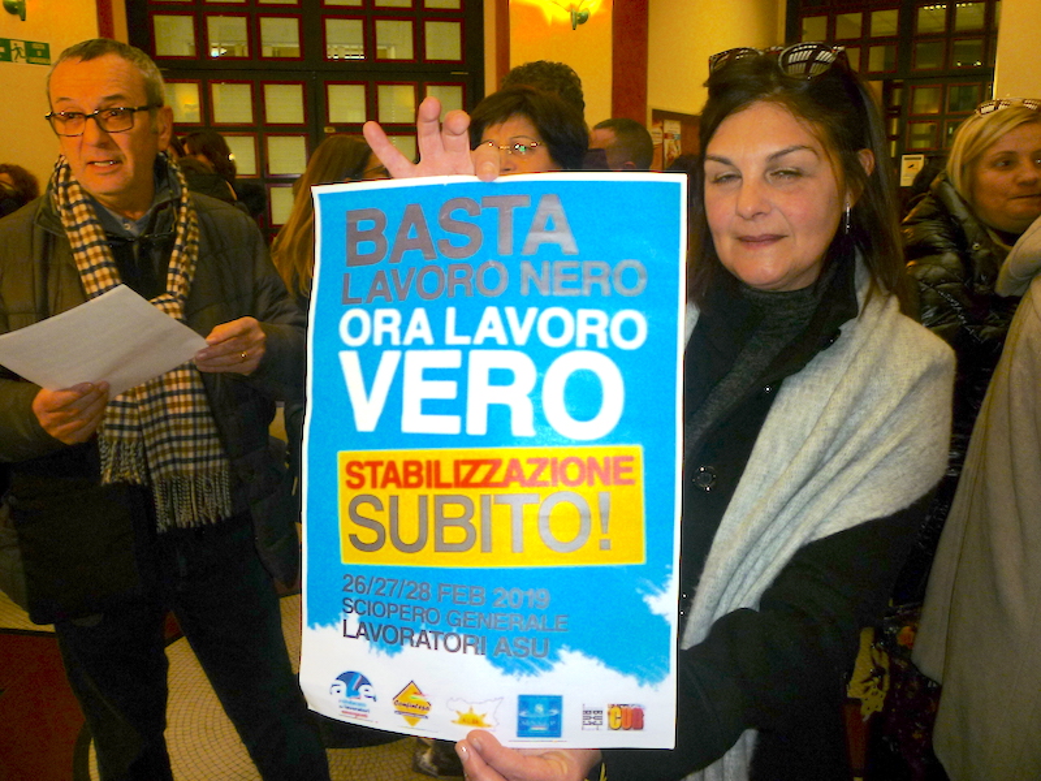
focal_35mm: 29
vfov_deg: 48.2
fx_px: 872
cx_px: 520
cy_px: 390
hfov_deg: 61.7
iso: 100
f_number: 3.3
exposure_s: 1/30
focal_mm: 5.2
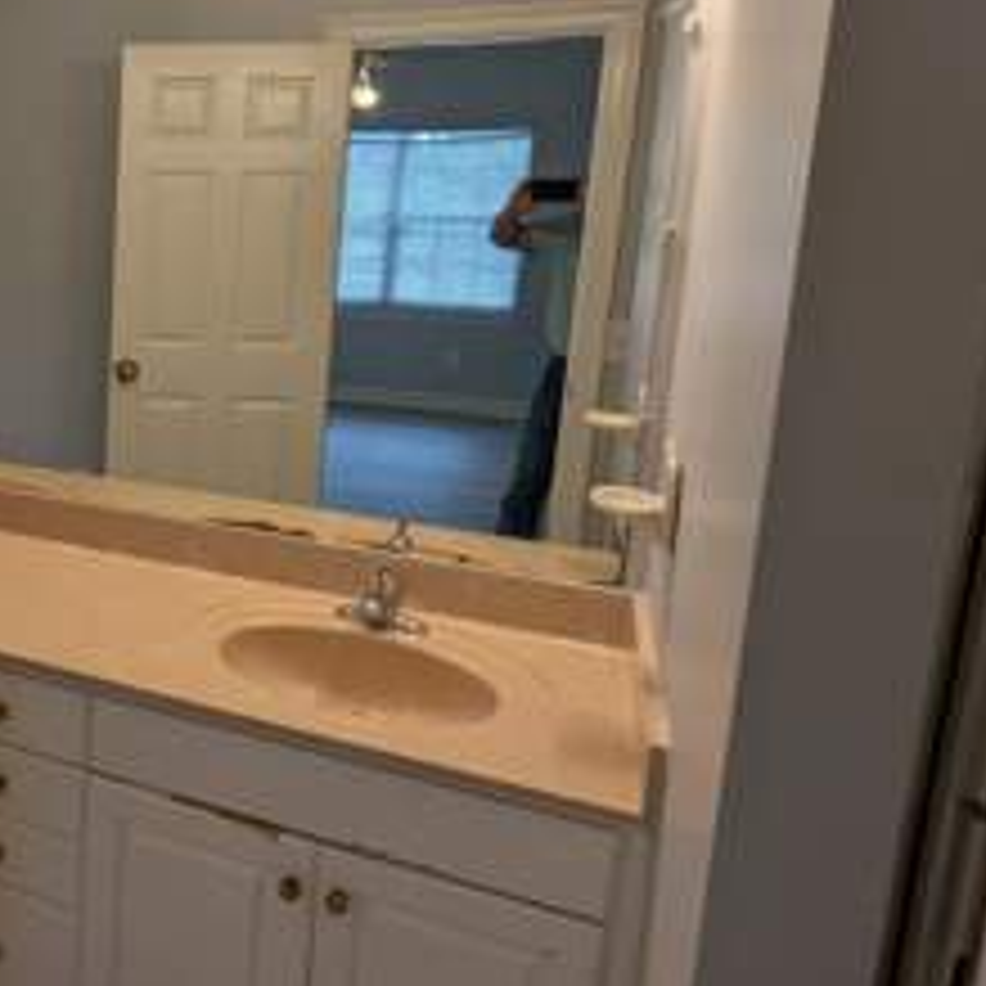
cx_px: -9
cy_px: 371
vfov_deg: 52.0
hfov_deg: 44.4
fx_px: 999
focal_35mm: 31
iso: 103
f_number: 2.2
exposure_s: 1/120
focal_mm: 2.35
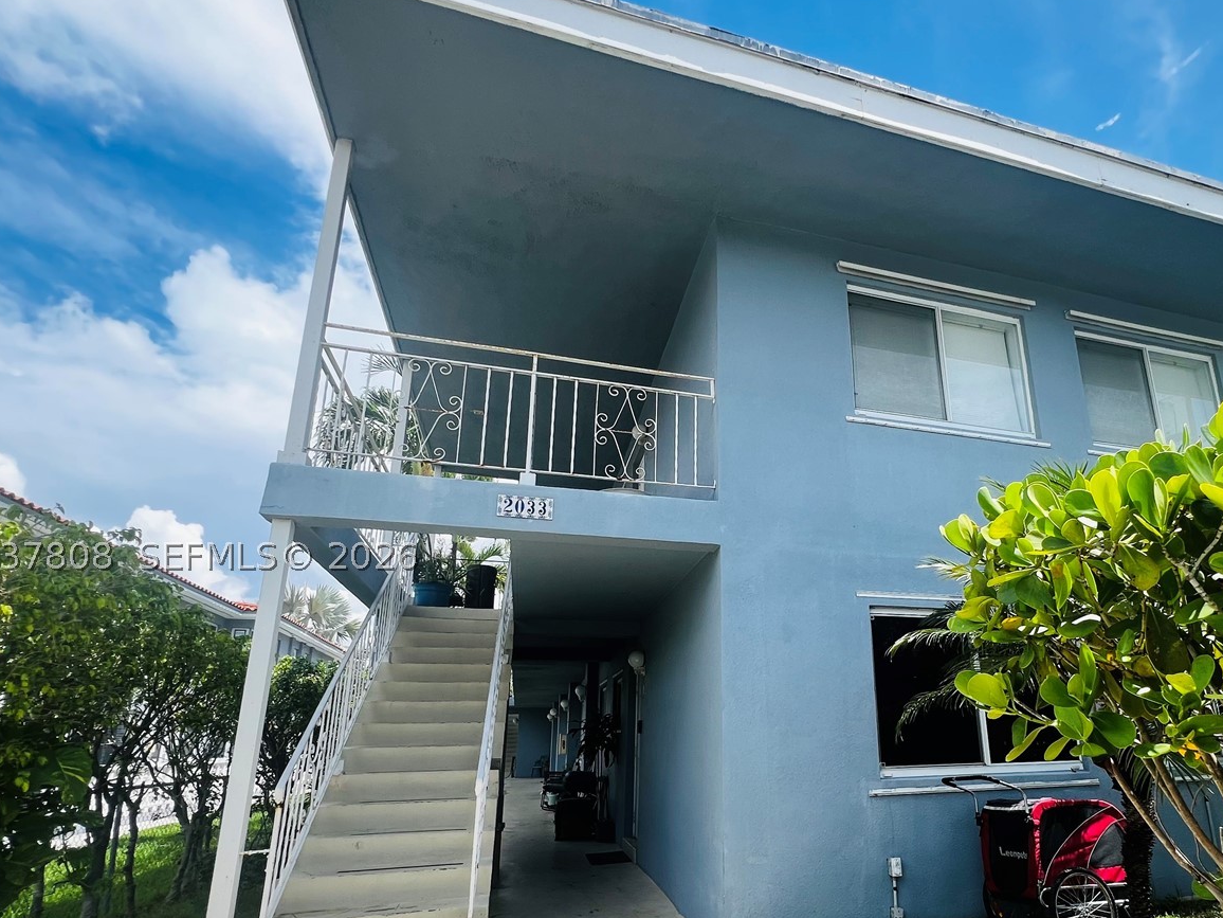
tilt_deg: +14.8
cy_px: 556
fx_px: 636
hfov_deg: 86.5
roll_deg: +1.5
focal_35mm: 18
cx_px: 742
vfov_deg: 70.8
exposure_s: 1/704
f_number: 1.8
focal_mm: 1.57
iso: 32
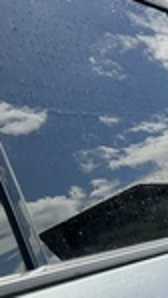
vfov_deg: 25.3
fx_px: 648
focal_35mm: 82
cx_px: 372
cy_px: 254
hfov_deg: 12.4
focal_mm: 3
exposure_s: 1/728
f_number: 1.8
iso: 25
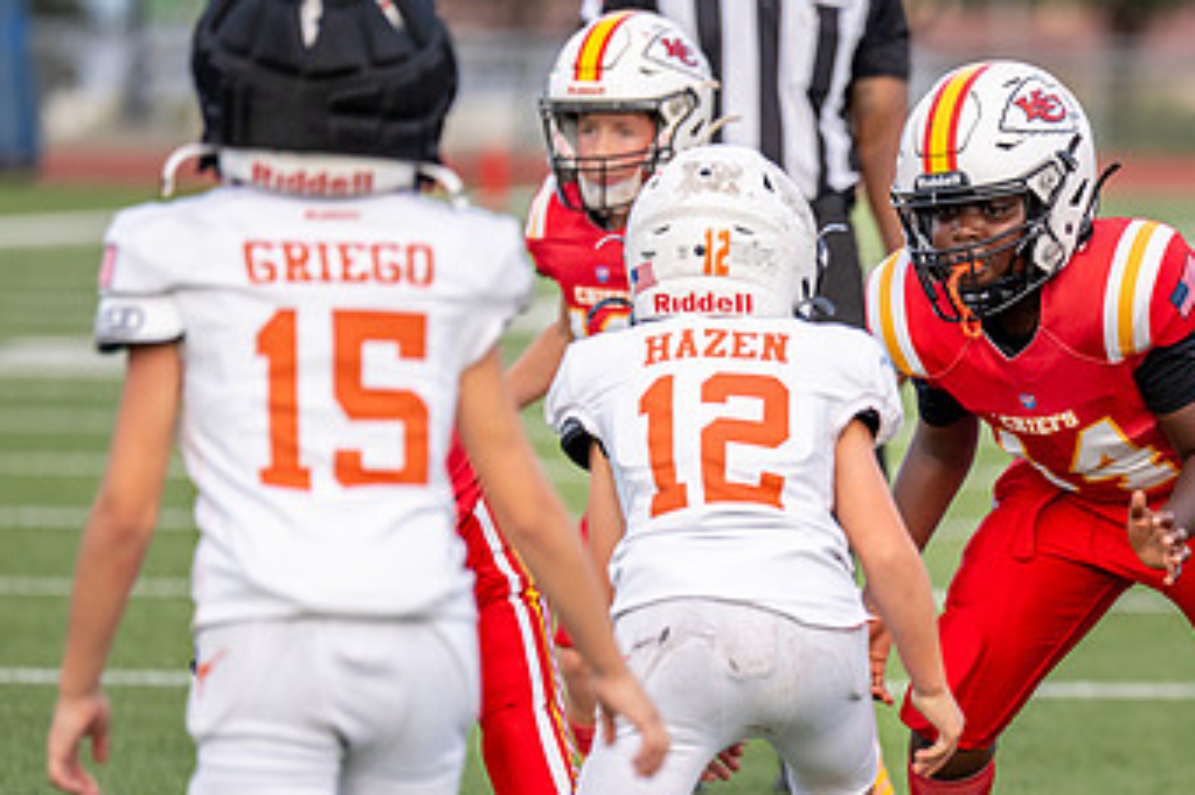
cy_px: 608
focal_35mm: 447
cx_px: 1157
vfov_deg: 3.1
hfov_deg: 4.6
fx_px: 14830
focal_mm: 200
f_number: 2.8
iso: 400
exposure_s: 1/2500
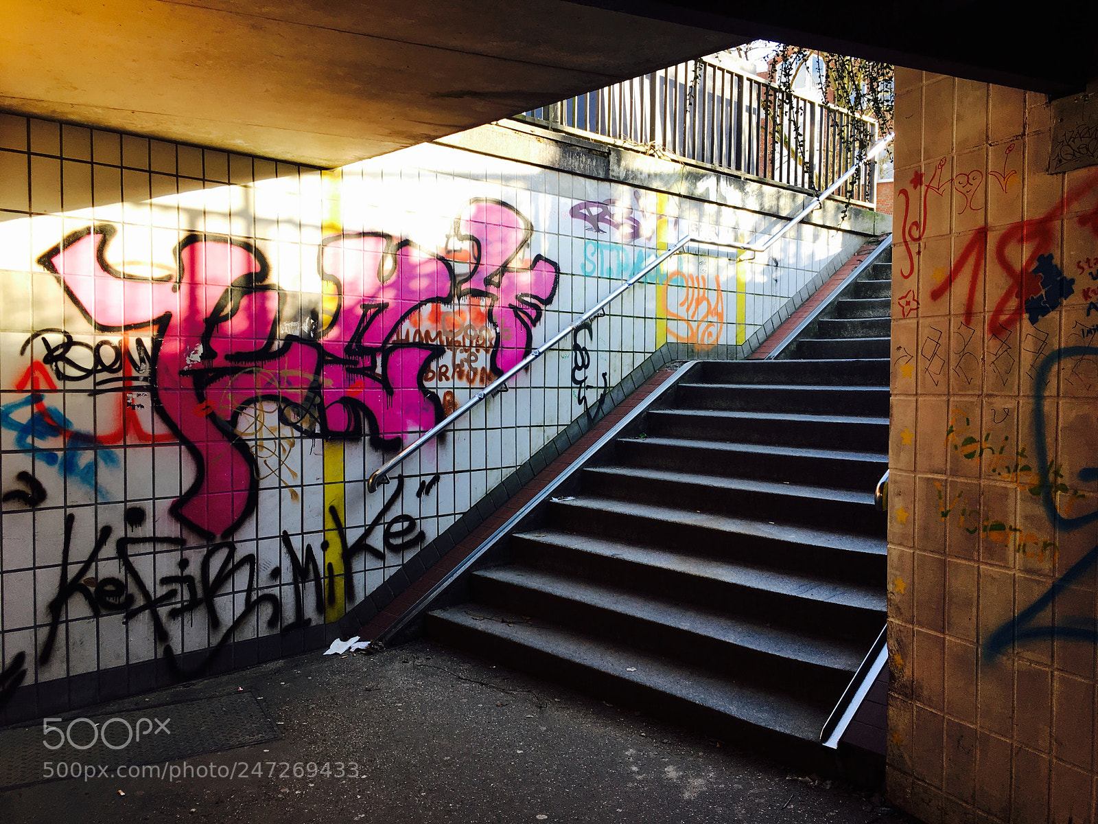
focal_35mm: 29
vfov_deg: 48.2
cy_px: 412
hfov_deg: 61.7
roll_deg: -0.6
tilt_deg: -0.6
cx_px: 549
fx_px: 920
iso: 25
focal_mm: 4.15
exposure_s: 1/100
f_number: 2.2
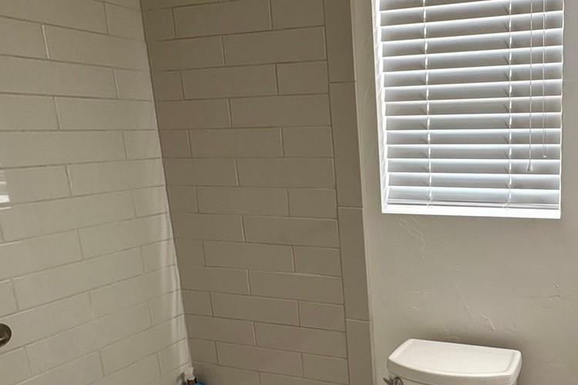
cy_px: 233
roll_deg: +1.4
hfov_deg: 55.7
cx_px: 468
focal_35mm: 31
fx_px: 498
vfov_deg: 42.1
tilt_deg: -11.2
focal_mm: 2.22
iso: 100
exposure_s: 1/120
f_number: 2.2
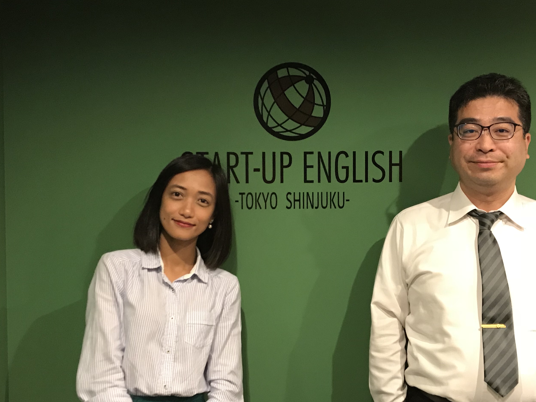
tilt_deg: -2.9
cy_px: 212
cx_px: 295
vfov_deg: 32.2
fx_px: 697
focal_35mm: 45
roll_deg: +0.0
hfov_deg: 42.0
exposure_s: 1/14
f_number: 1.8
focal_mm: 3.99
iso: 100
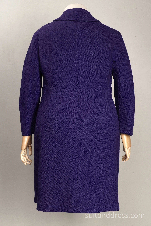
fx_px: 302
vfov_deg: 41.1
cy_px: 113
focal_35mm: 48
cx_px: 76
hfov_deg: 28.1
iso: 400
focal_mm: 32
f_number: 6.3
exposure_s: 1/40
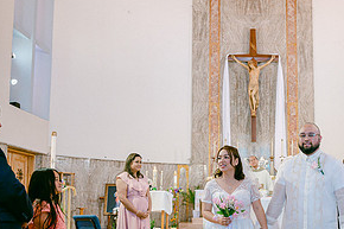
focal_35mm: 48
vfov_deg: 27.8
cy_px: 164
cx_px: 280
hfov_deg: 39.4
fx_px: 458
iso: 1600
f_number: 3.5
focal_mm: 24
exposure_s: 1/160
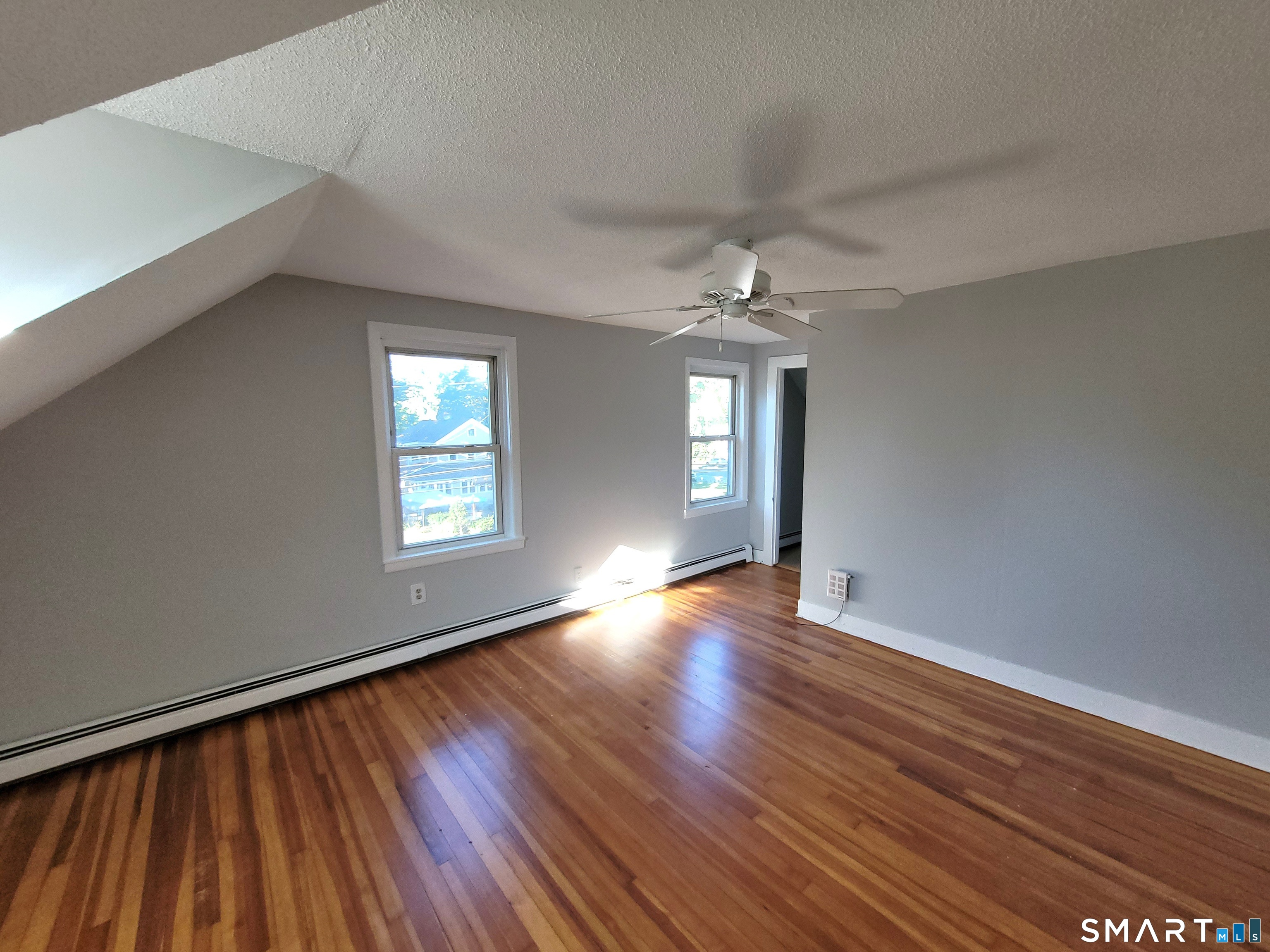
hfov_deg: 106.2
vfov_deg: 89.9
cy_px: 476
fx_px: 477
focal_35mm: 13
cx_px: 635
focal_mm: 1.74
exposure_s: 1/60.2
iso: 64
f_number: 2.2
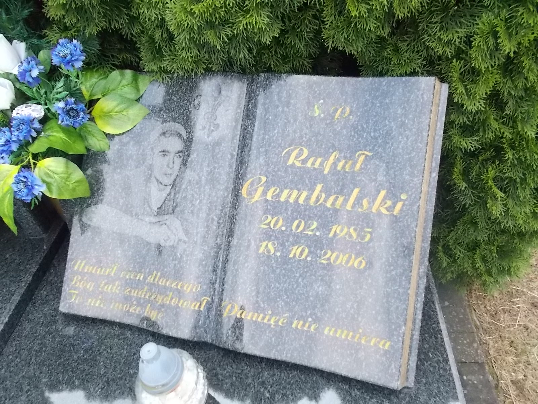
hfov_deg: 67.3
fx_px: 404
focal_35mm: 26
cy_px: 202
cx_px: 269
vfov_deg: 53.1
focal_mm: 4.6
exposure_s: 1/125
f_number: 8
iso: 400
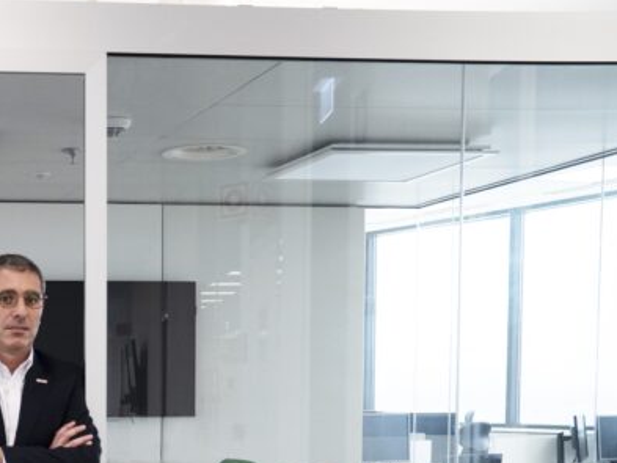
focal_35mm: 68
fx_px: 1212
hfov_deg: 25.5
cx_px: -129
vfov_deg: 20.9
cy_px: 460
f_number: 5.6
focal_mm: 29
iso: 1250
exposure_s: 1/160
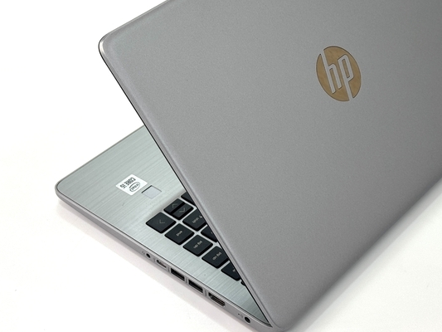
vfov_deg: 20.4
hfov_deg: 27.0
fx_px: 920
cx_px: 266
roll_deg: +1.9
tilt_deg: -36.8
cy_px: 113
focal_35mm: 72
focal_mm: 6.76
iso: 50
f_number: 1.78
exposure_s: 1/187
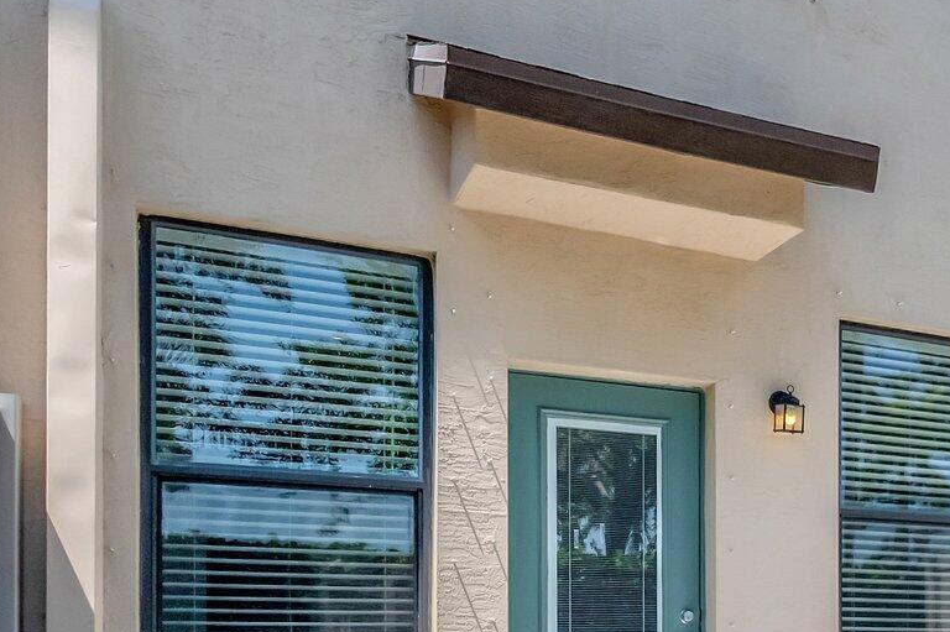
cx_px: 941
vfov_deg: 33.2
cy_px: 391
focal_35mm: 40
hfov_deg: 42.2
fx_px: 1055
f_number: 8
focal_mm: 10
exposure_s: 1/1600
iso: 640
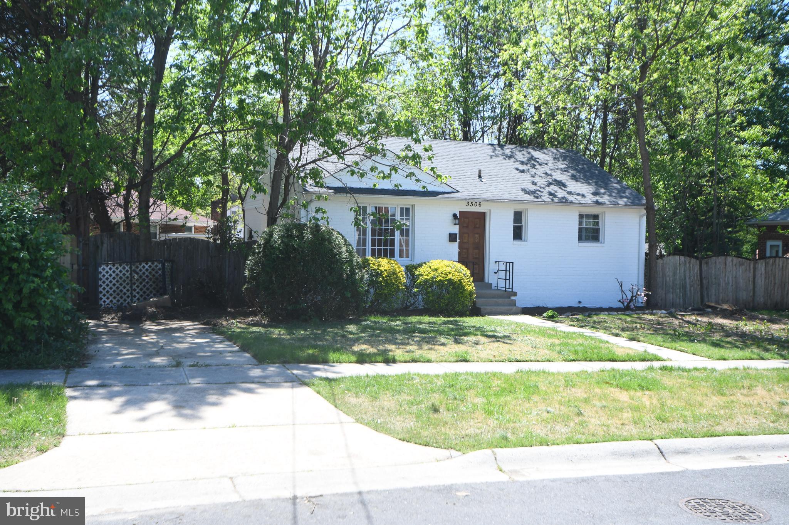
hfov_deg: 53.2
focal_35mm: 36
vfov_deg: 36.8
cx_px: 394
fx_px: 789
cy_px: 262
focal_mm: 24
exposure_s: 1/160
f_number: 9
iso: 200
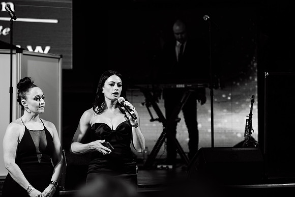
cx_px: 148
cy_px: 98
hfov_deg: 18.3
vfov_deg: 12.2
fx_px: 918
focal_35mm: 112
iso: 1250
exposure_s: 1/200
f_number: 3.2
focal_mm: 112
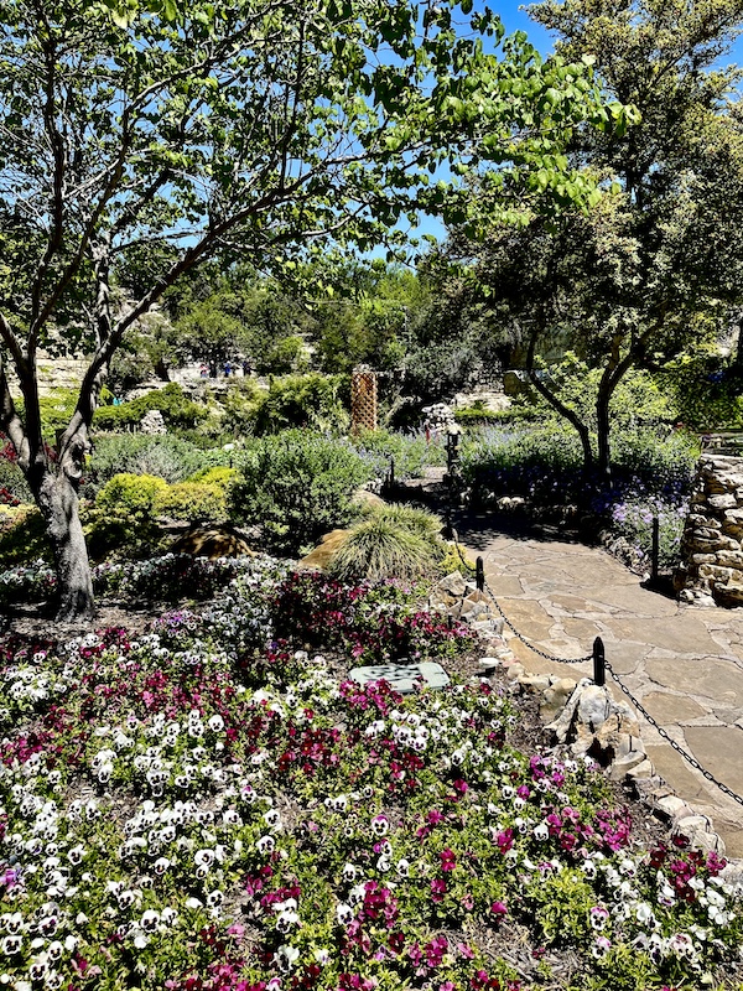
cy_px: 496
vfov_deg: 69.4
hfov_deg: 54.9
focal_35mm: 25
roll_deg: +3.1
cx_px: 372
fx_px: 715
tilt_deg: -3.9
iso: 32
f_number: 1.6
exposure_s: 1/2433
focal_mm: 5.1
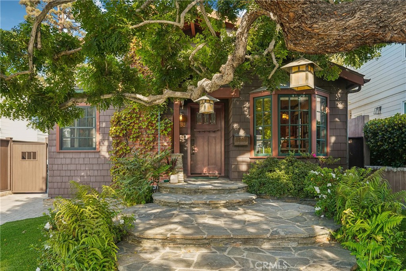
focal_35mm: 29
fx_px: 327
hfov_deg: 63.7
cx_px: 203
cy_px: 136
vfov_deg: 45.0
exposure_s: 1/50
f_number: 8
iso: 400
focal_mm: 29
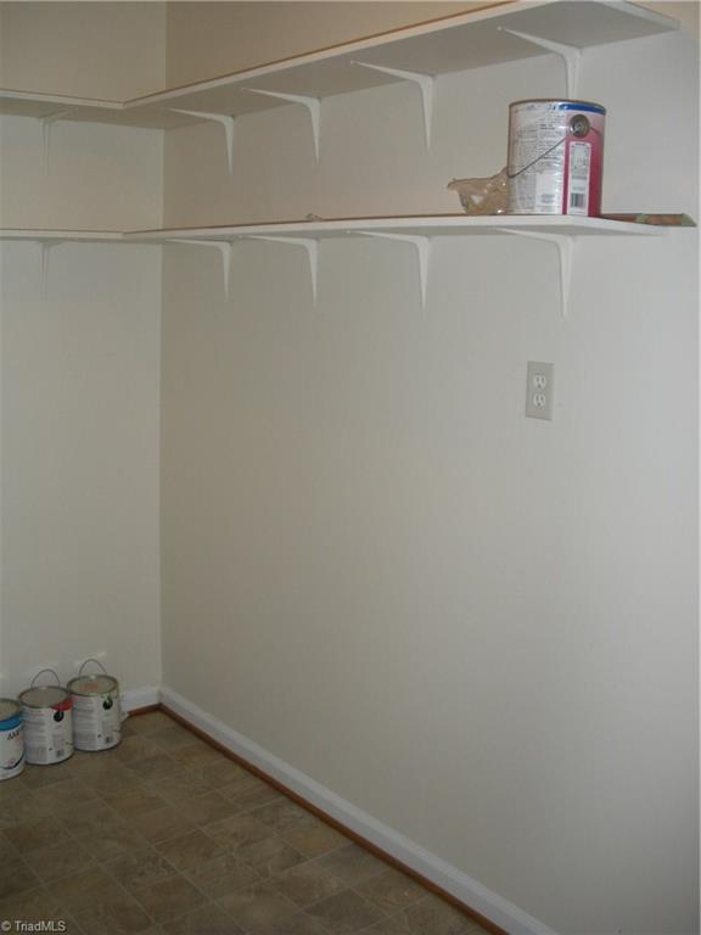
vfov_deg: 51.4
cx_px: 350
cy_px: 468
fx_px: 972
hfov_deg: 39.7
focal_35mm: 36
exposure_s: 1/60
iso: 113
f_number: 3.5
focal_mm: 6.3
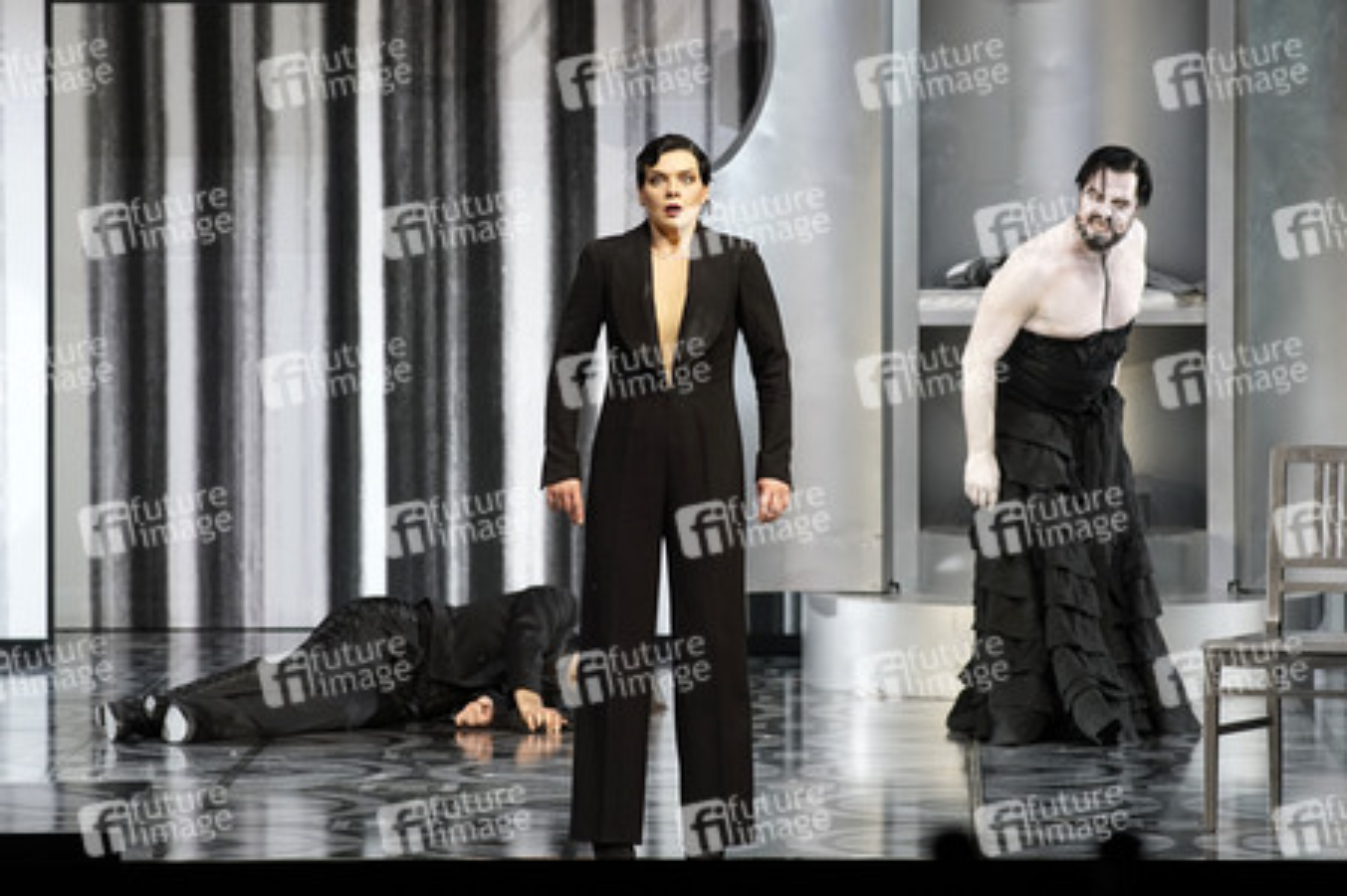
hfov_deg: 10.3
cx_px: 674
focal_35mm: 200
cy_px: 448
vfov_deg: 6.9
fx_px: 7478
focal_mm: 200
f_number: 5.6
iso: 1600
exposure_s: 1/320
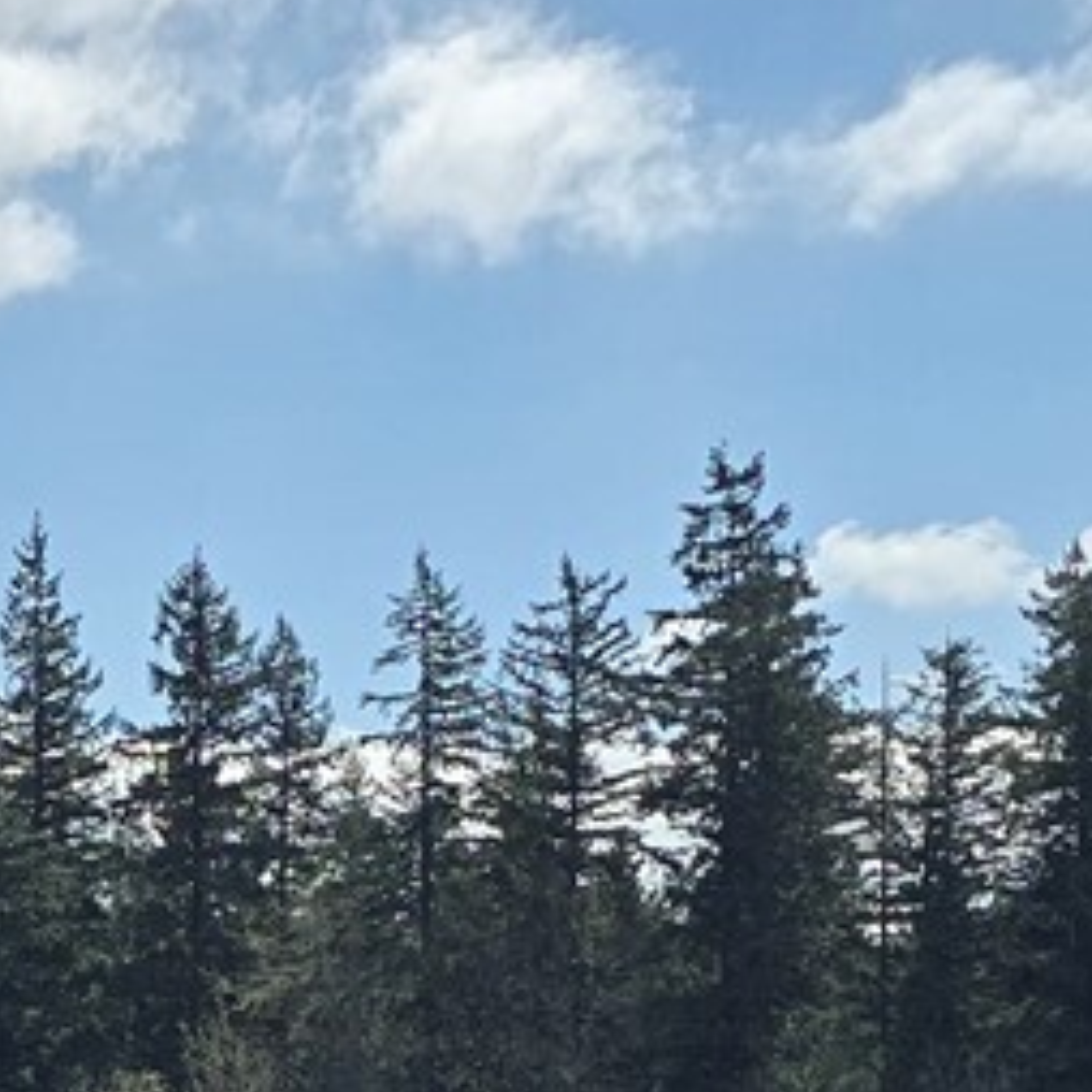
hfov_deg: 13.2
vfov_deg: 13.1
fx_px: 4568
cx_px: -327
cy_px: 1445
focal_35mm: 128
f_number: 1.7
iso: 12
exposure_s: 1/1601
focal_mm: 6.3
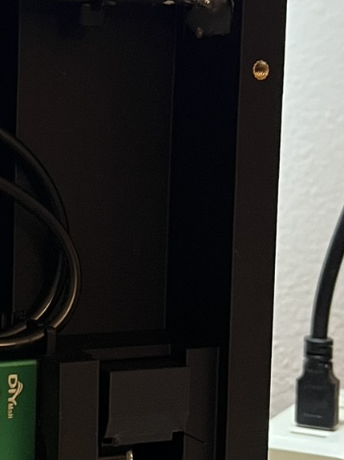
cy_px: 197
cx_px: -60
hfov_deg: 15.3
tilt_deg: -5.5
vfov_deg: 21.1
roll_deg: -0.3
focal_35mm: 93
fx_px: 1234
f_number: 1.6
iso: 320
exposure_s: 1/60
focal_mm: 5.1
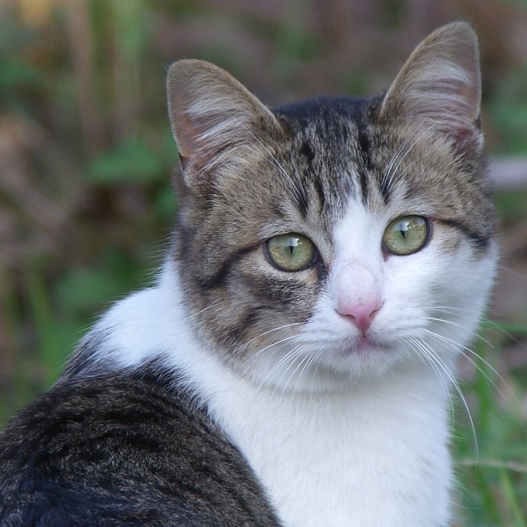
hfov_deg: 37.6
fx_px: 775
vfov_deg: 37.3
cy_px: 339
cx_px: 264
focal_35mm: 45
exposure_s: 1/80
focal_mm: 7.9
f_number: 2.8
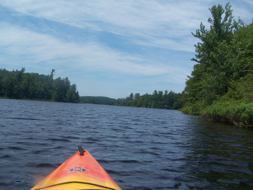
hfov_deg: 49.0
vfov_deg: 37.7
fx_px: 278
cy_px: 95
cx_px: 126
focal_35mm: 38
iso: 80
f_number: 5.6
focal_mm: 6.3
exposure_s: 1/640
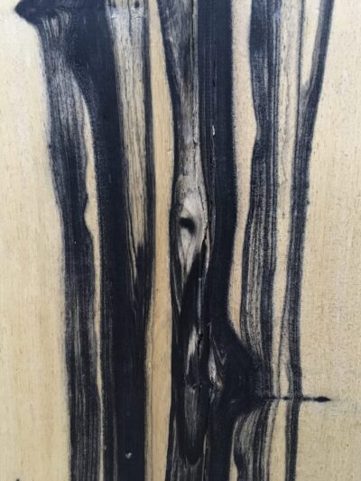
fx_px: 403
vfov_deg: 61.6
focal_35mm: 29
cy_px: 240
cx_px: 180
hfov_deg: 48.2
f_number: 2.2
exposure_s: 1/25
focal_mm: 4.15
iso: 200
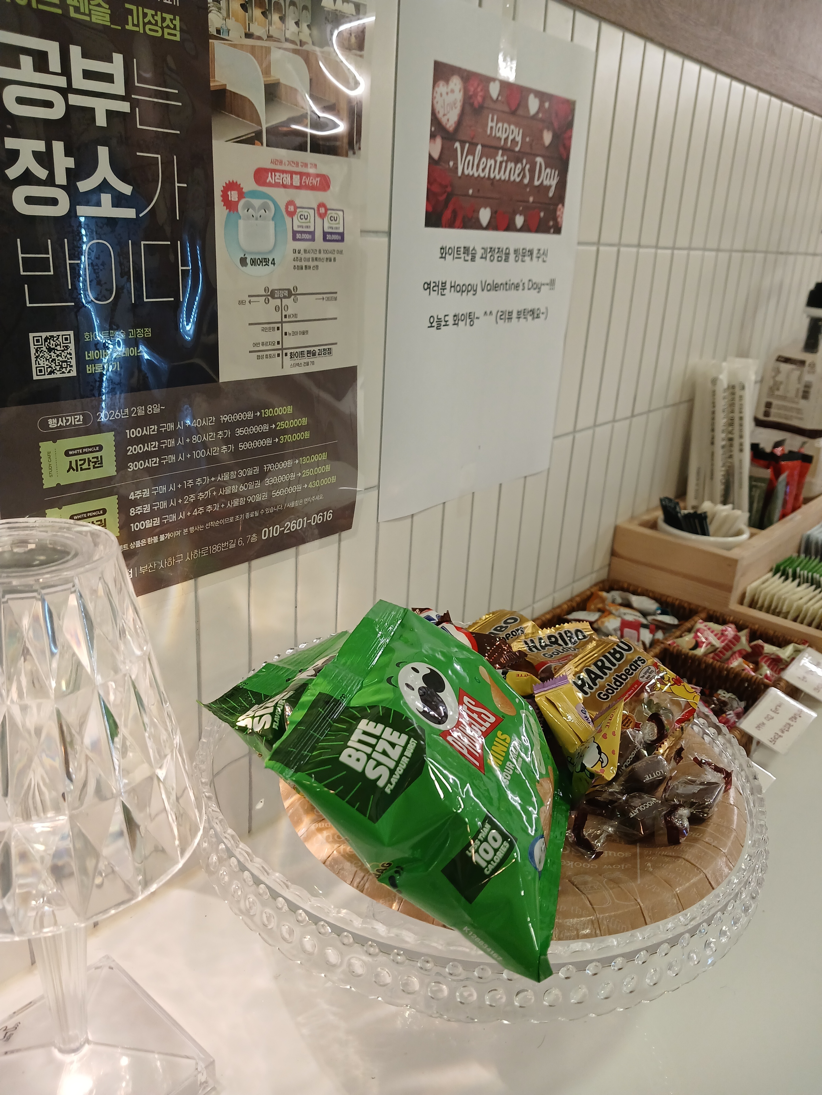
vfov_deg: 65.3
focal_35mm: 27
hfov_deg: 51.4
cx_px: 411
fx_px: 855
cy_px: 548
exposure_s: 1/60
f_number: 1.8
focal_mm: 3.98
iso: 100
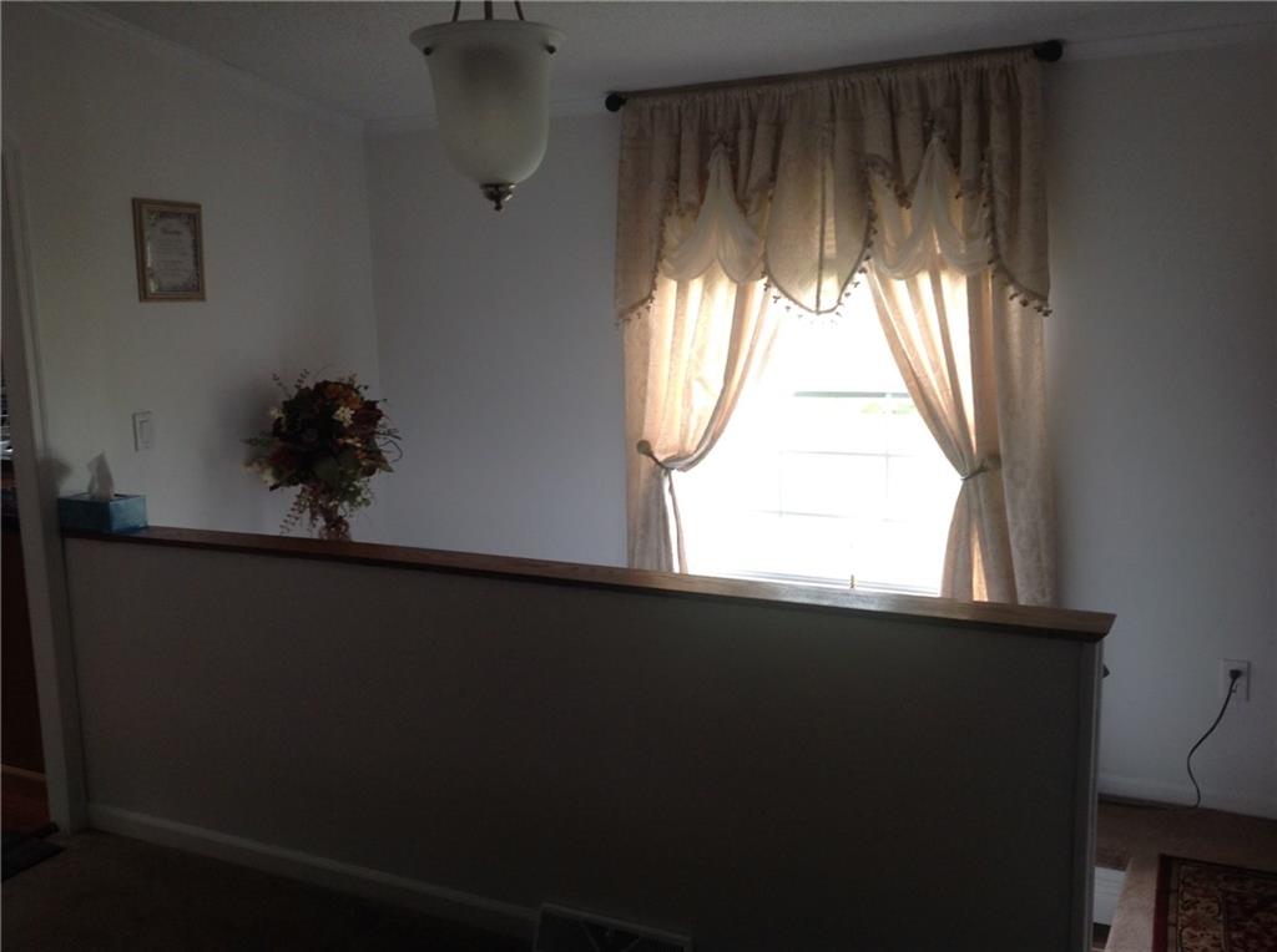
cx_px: 638
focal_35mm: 35
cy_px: 476
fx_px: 1289
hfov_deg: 52.7
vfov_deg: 40.6
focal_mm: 4.28
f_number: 2.4
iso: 64
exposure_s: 1/30
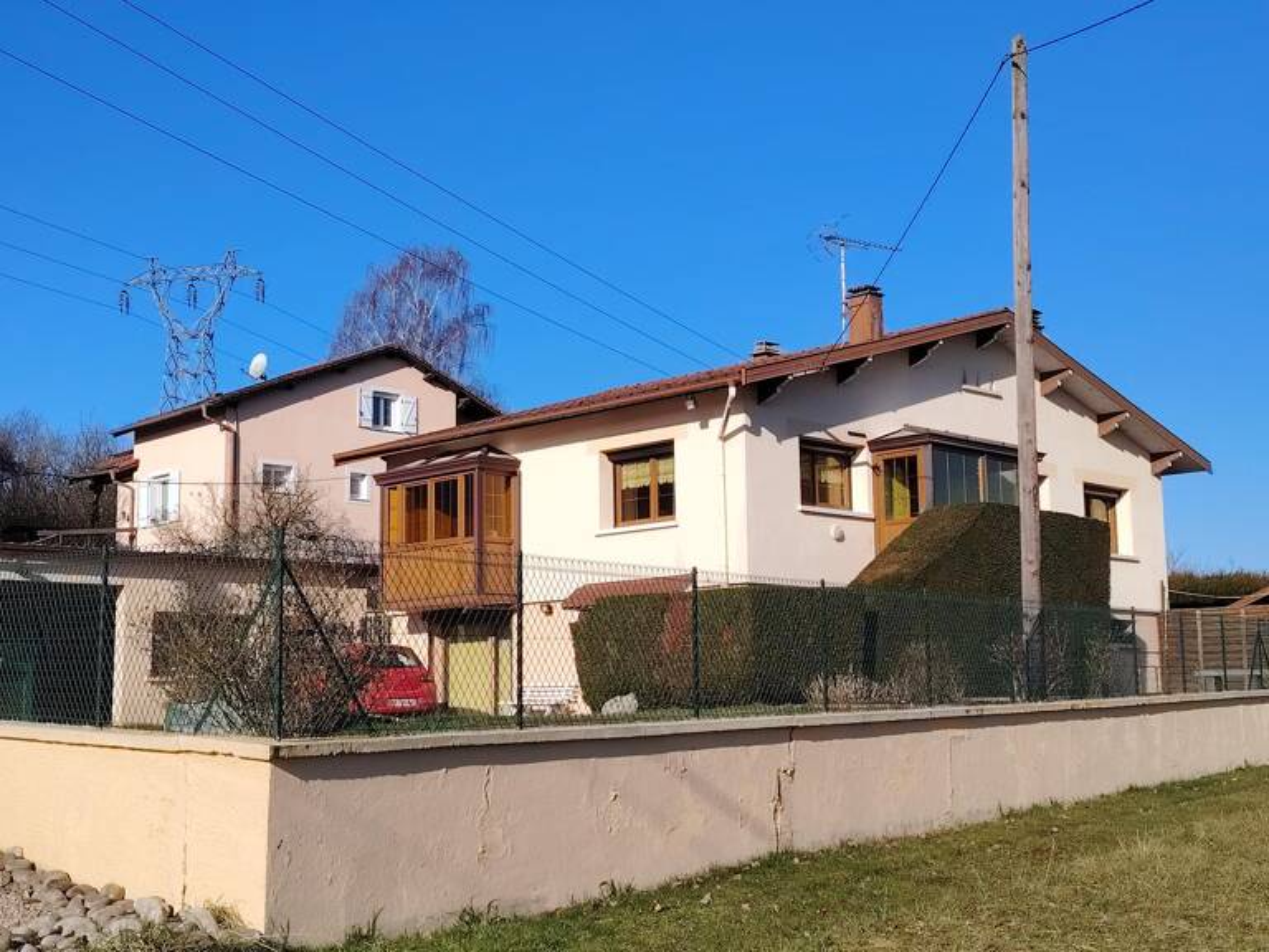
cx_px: 634
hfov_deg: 40.4
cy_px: 476
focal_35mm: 47
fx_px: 1723
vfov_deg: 30.9
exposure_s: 1/1226
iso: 100
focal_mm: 5.25
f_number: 1.75
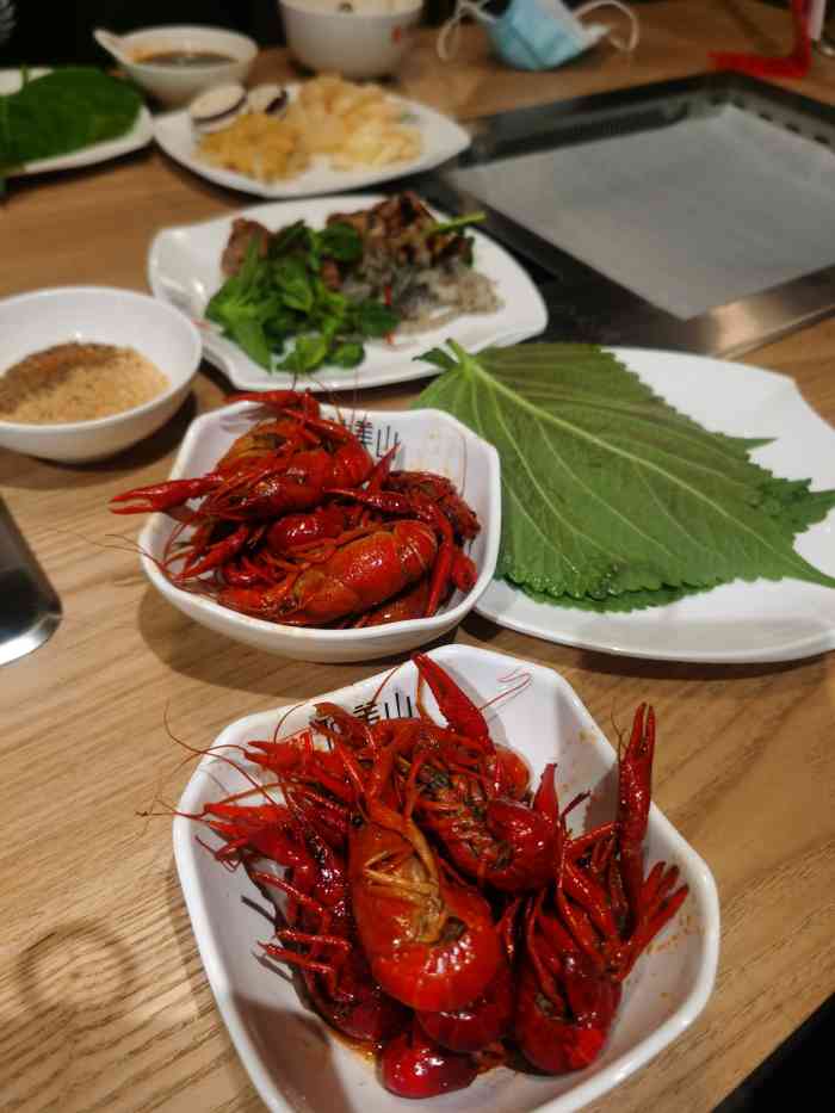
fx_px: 868
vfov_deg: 65.3
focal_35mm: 27
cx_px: 418
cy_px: 556
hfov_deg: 51.4
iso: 50
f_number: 1.6
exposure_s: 1/100
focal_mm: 5.56
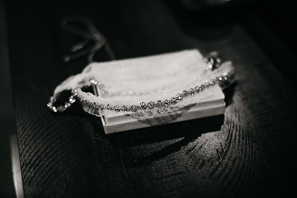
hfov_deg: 39.6
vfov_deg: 27.0
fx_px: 413
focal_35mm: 50
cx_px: 148
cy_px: 99
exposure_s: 1/100
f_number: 1.8
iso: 160
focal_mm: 50
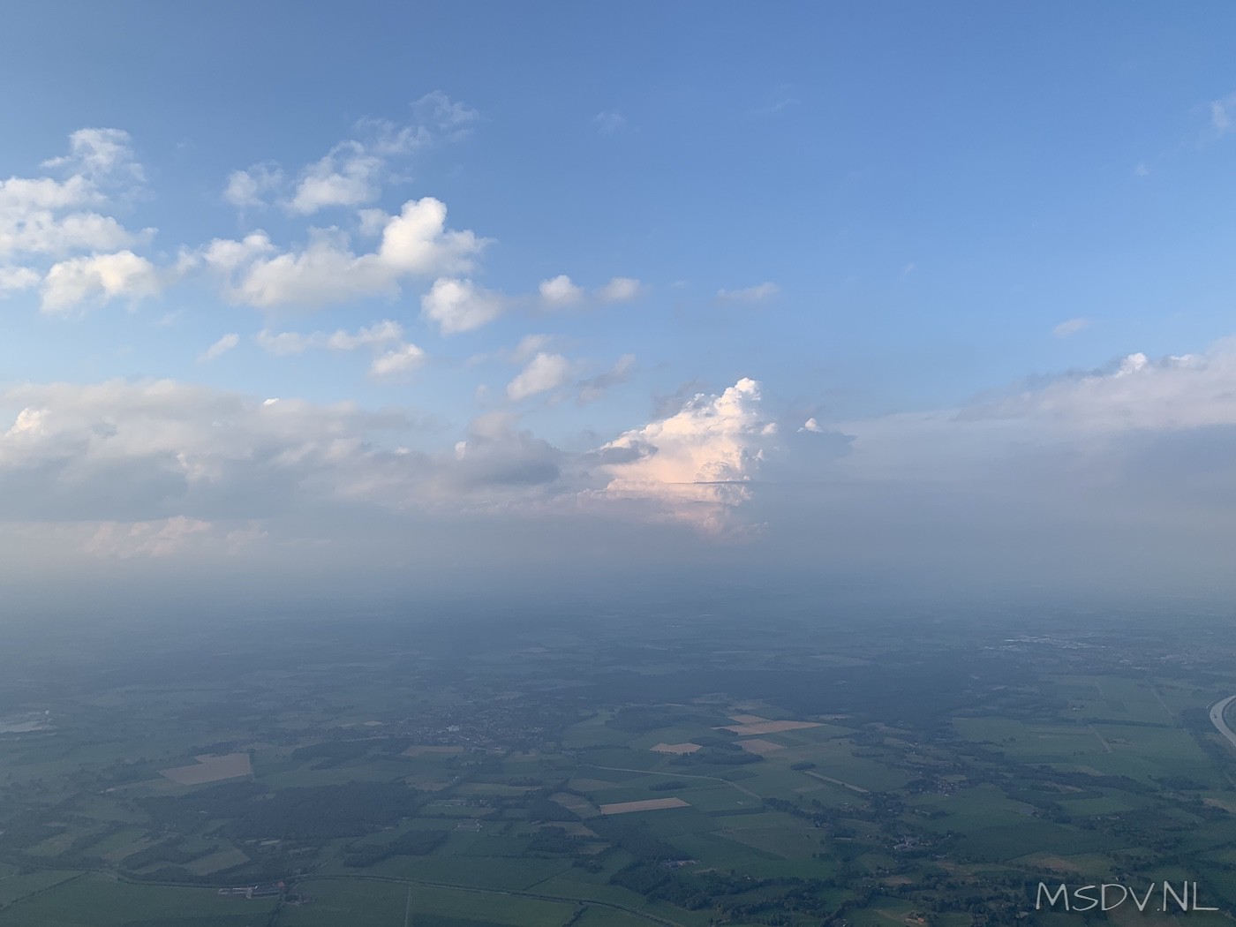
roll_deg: +1.3
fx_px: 928
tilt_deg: +4.7
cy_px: 464
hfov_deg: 67.3
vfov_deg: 53.1
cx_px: 618
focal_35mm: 26
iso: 25
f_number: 1.8
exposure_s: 1/1282
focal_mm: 4.25
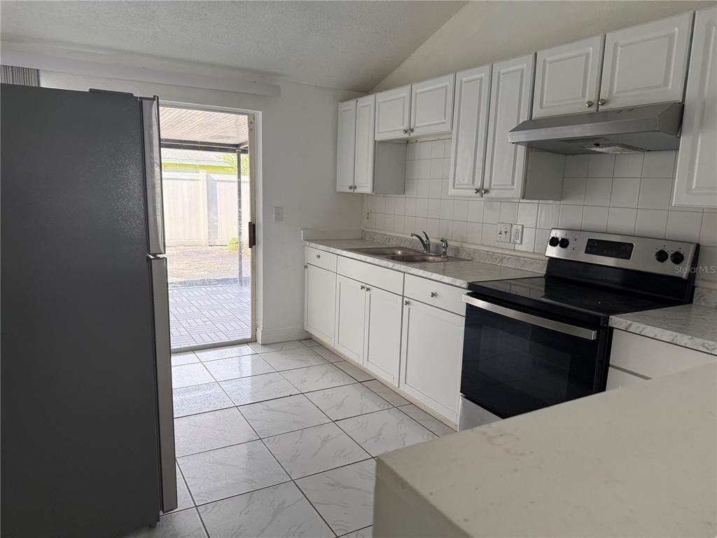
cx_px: 358
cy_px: 269
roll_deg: -3.1
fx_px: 497
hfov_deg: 71.6
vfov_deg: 56.8
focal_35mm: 24
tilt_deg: -9.1
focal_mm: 6.76
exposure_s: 1/222
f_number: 1.78
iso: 200
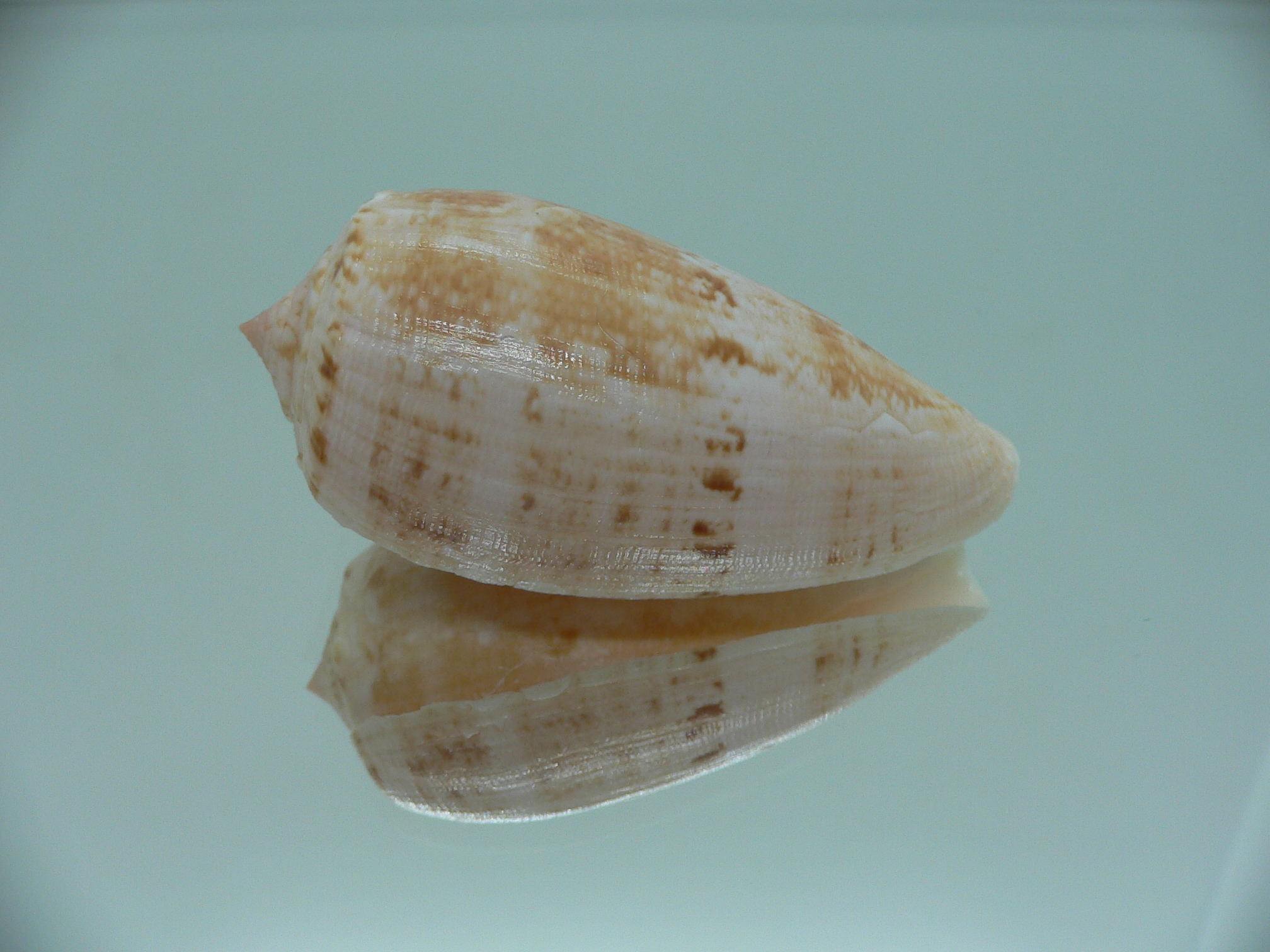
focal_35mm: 35
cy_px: 476
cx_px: 635
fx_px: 1284
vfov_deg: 40.7
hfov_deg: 52.6
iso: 80
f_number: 2.8
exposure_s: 1/60
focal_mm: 4.6
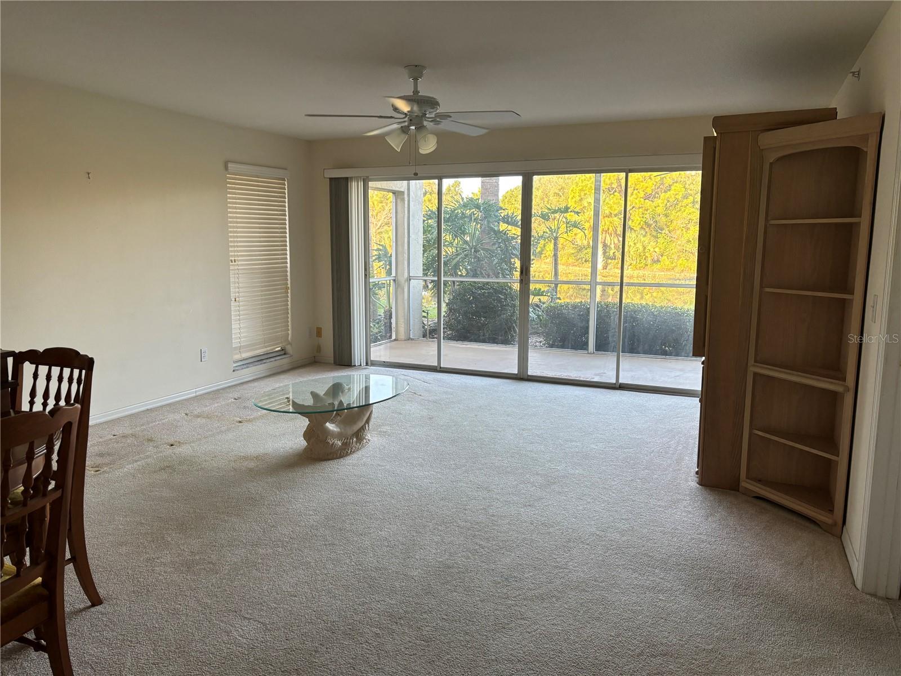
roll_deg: -0.1
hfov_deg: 67.3
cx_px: 450
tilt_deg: -7.3
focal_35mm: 26
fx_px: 677
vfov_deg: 53.1
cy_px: 338
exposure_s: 1/121
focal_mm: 5.96
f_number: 1.6
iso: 125
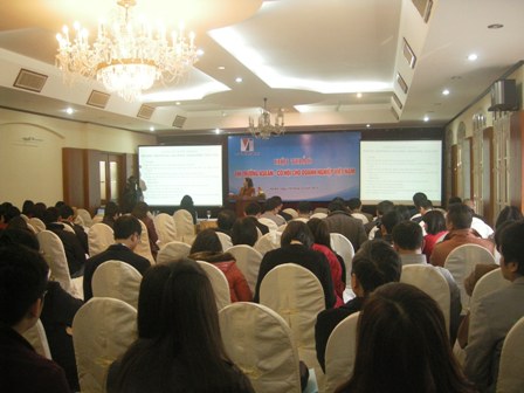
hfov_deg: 51.4
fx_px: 545
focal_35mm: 36
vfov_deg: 39.7
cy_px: 196
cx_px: 262
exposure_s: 1/60
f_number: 2.7
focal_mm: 7.5
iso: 398
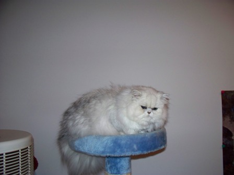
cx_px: 117
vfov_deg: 39.7
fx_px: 243
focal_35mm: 36
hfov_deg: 51.4
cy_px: 88
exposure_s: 1/30
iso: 200
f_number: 2.8
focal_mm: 7.54
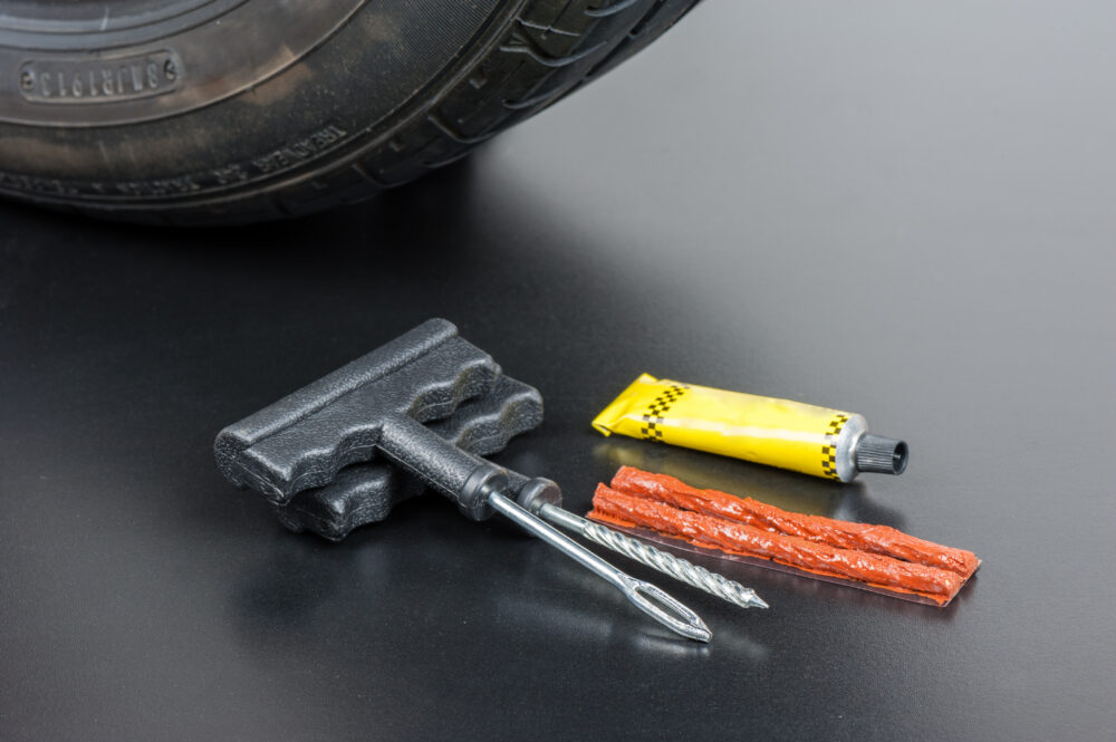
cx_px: 558
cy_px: 371
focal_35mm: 105
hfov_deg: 19.5
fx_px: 3252
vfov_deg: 13.0
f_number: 14
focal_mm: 105
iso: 200
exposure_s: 1/160
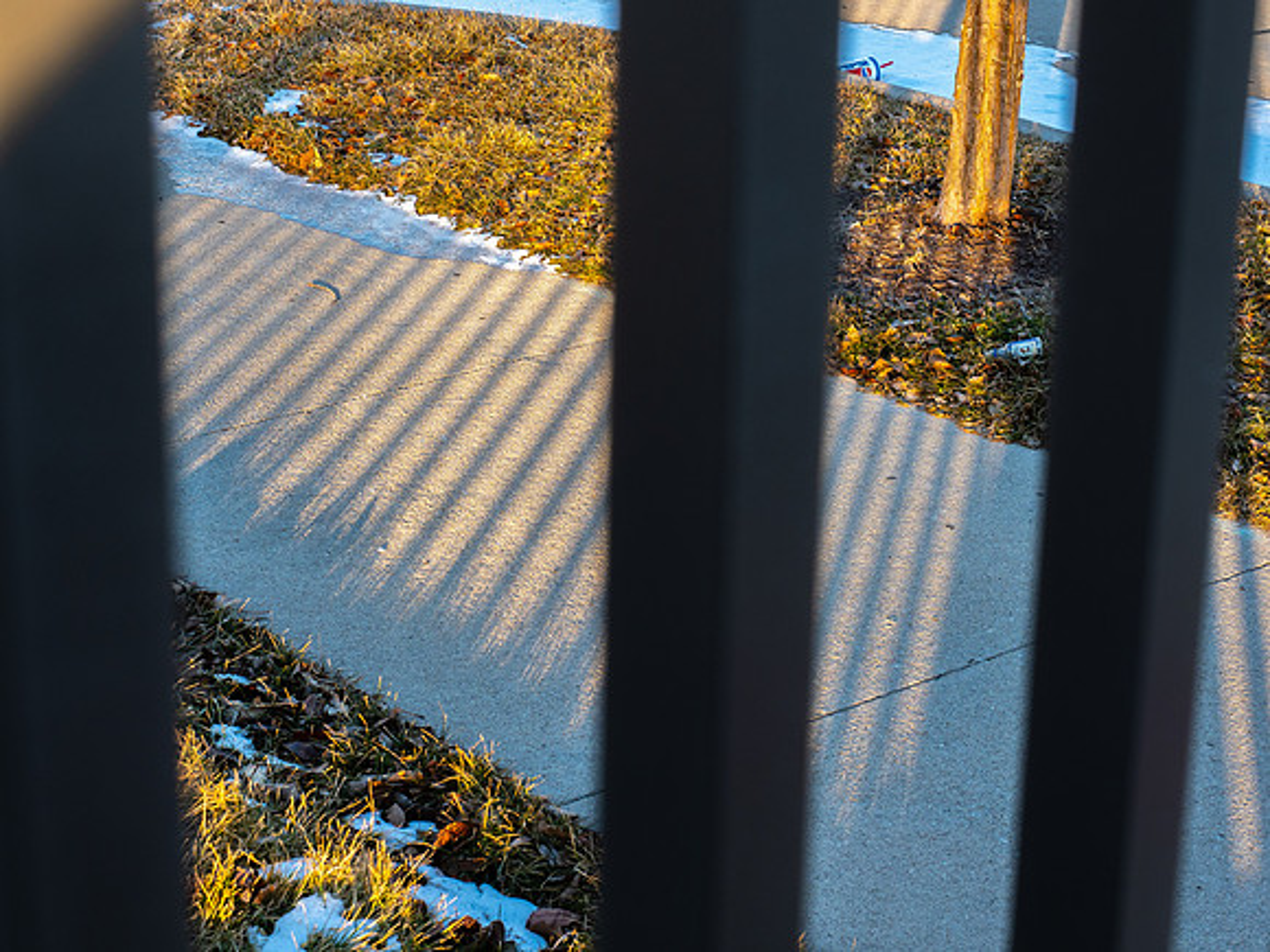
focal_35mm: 69
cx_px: 644
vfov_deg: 21.3
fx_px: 2528
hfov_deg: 28.2
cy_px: 470
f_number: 8
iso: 320
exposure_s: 1/80
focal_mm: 34
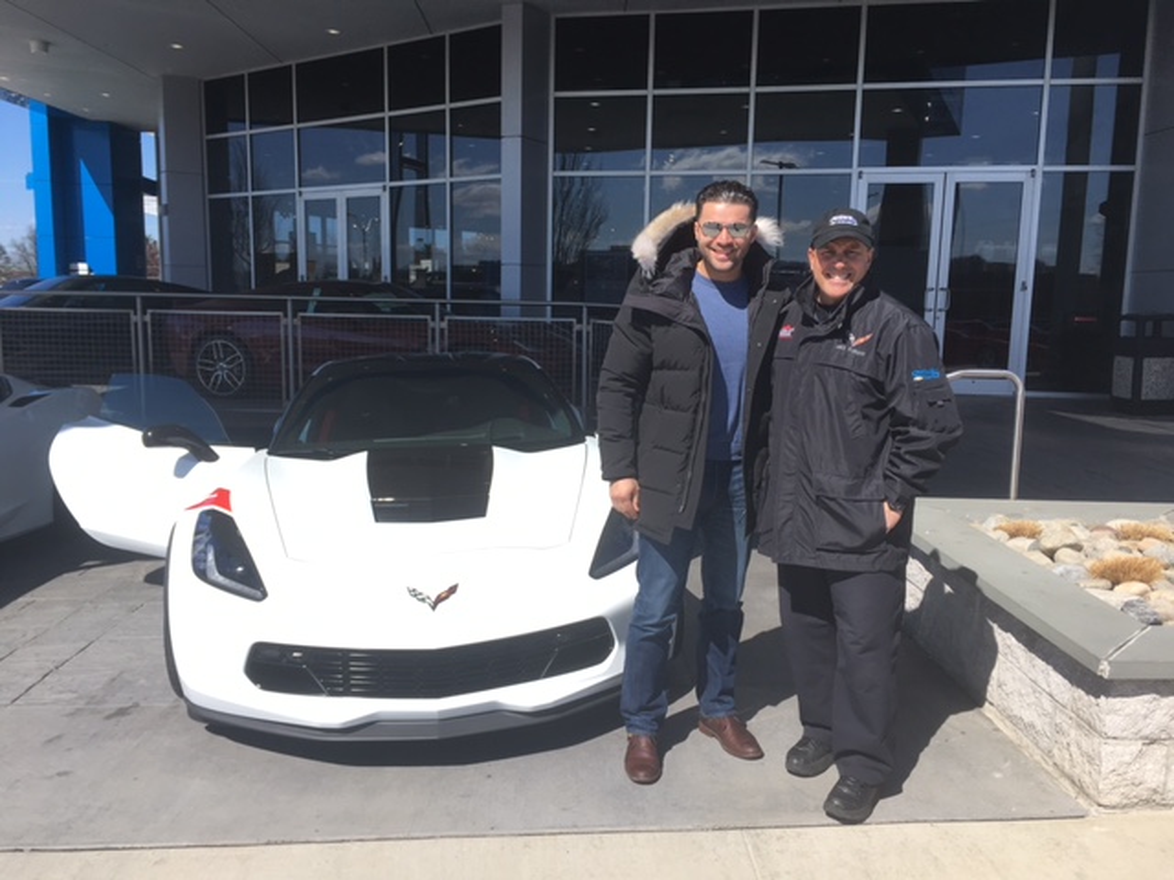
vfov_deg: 48.2
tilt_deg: -6.5
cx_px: 587
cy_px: 440
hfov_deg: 61.7
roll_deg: -1.5
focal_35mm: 29
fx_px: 984
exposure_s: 1/1183
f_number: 2.2
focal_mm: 4.15
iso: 25
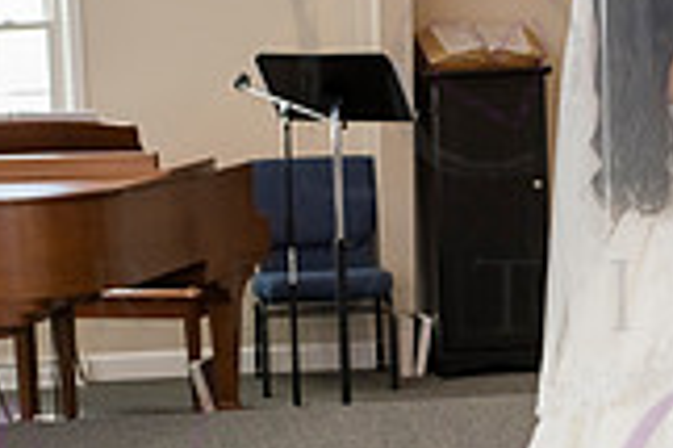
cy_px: 444
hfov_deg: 14.6
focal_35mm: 140
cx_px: 502
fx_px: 2615
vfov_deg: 9.7
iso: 800
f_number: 7.1
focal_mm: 50
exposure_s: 1/60
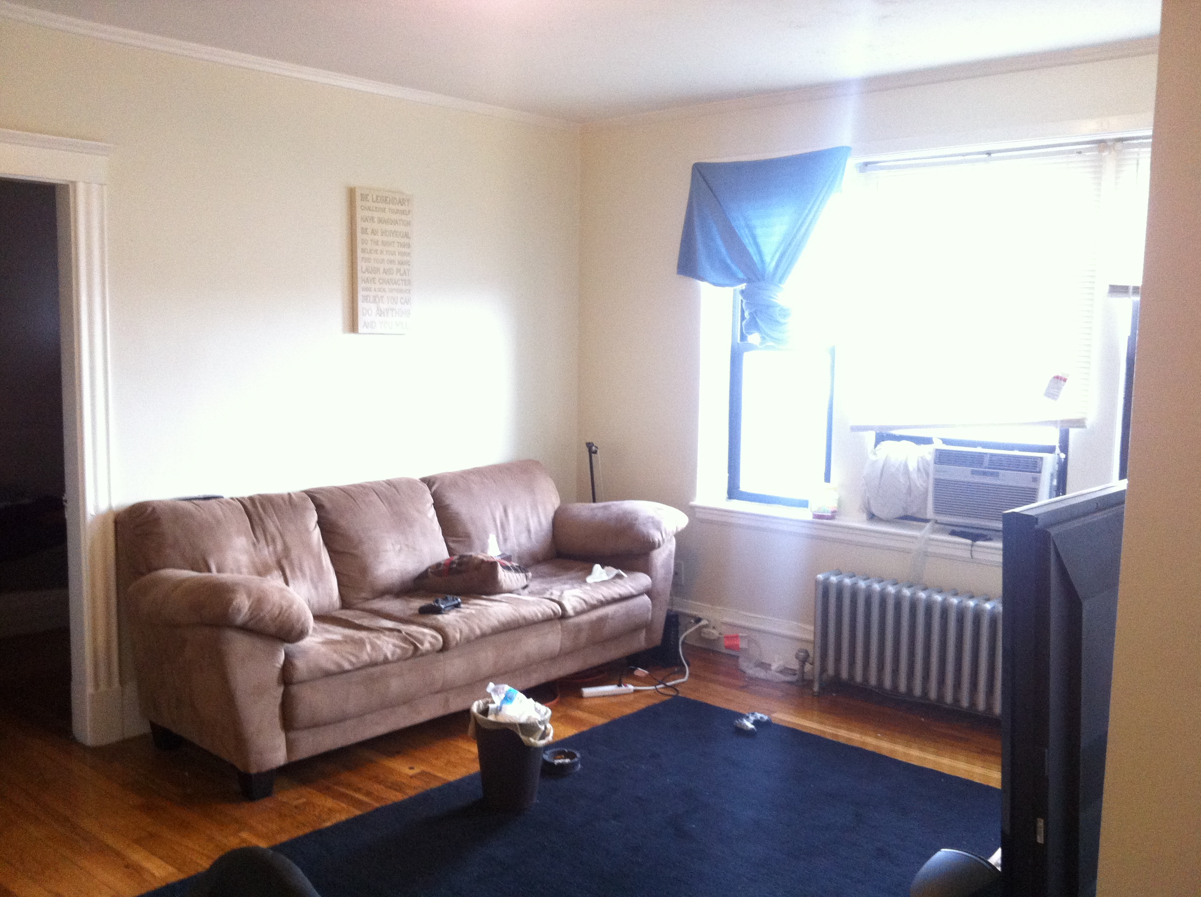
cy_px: 448
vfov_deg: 40.6
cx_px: 600
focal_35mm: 35
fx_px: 1213
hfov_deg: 52.7
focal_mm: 3.85
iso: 250
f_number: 2.8
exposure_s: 1/15
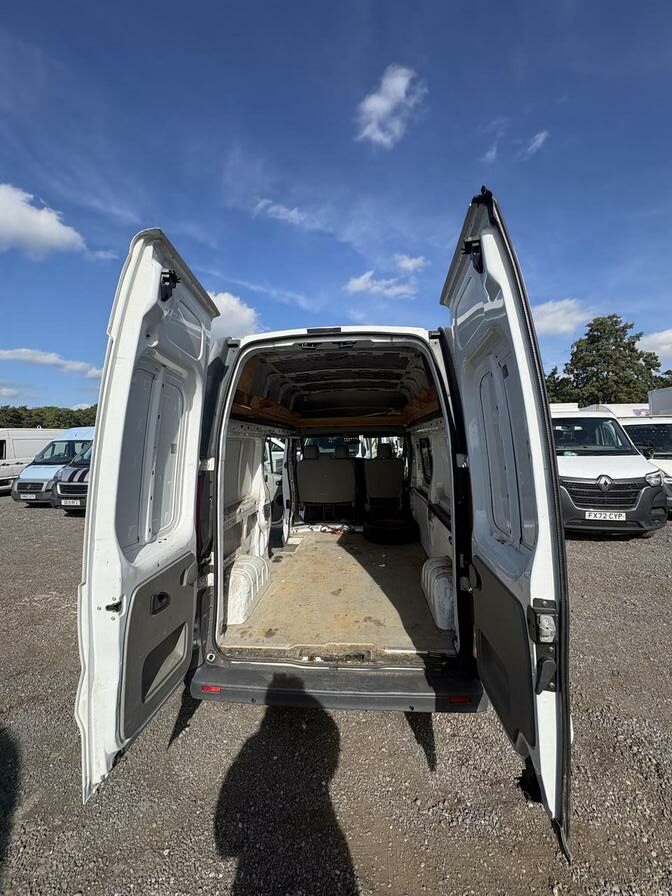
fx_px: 362
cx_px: 336
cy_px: 448
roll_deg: -0.6
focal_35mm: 14
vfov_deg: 102.1
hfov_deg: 85.7
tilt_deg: +5.0
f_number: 2.2
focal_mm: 2.22
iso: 50
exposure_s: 1/1567
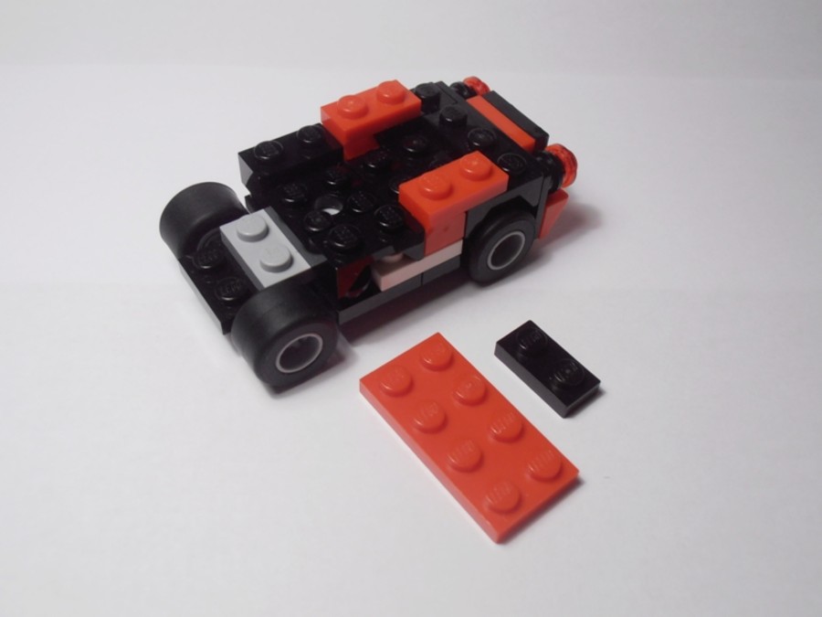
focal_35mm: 37
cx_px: 411
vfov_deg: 38.7
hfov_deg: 50.1
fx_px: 879
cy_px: 308
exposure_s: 1/50
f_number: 3.9
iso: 80
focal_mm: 6.61
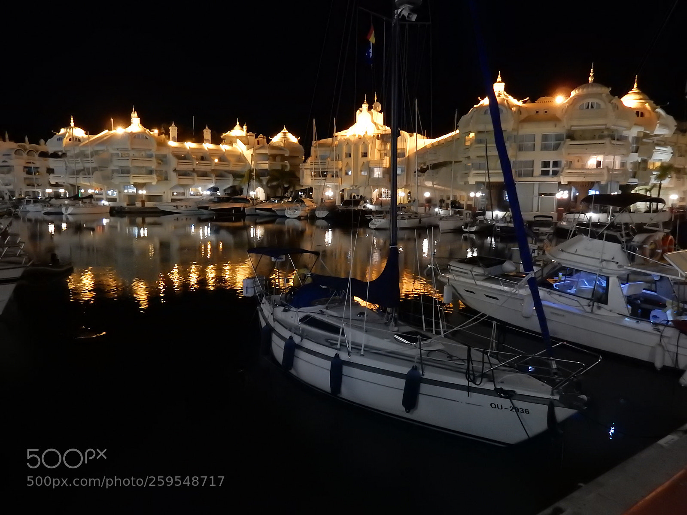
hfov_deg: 69.4
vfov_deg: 54.9
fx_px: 496
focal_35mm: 25
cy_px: 258
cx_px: 344
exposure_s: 1/10
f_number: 3.7
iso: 1600
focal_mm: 4.5
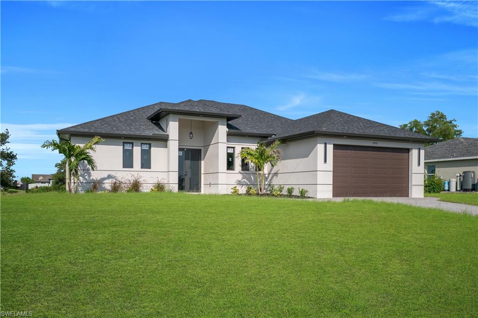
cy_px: 159
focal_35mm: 30
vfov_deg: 43.6
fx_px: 398
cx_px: 239
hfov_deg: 61.9
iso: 100
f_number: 8
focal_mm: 20
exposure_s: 1/400
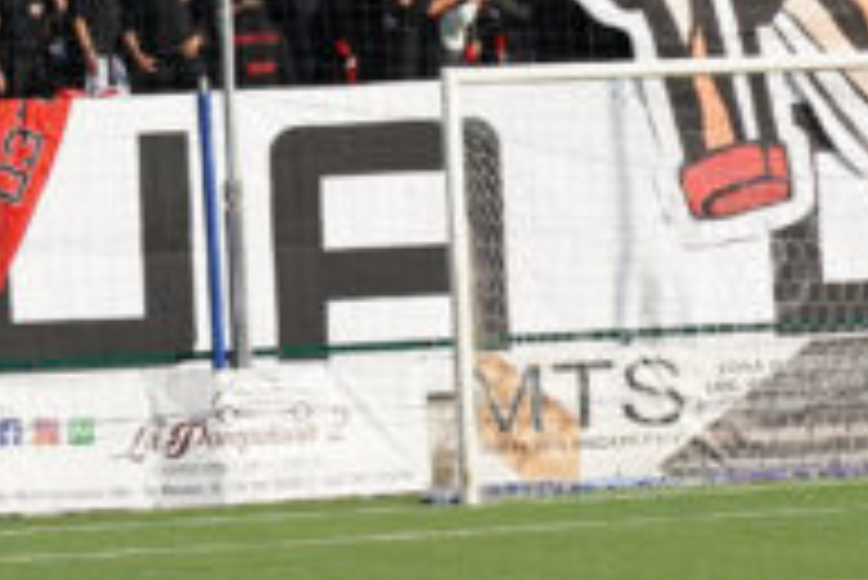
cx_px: 859
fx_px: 9362
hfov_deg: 5.3
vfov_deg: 3.5
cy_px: -479
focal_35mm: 388
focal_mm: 73
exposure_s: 1/1600
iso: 200
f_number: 4
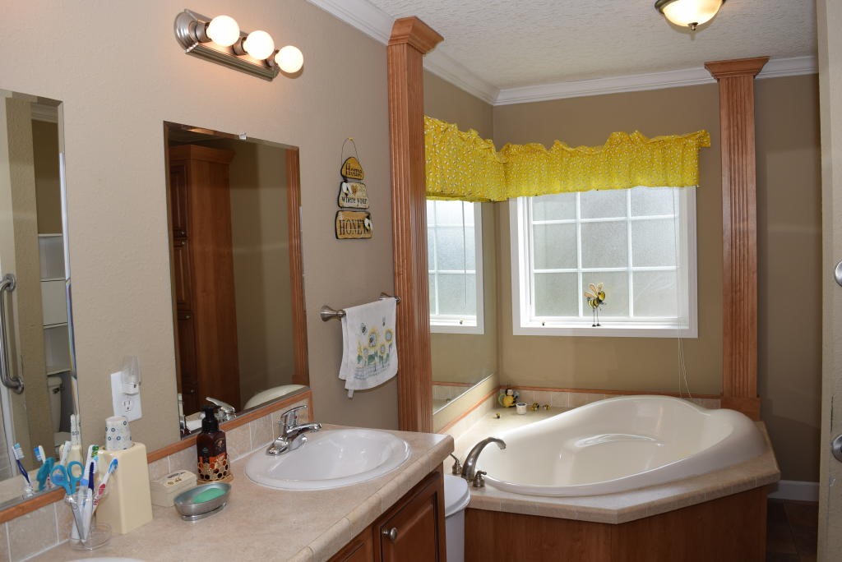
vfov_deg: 48.0
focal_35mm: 27
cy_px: 281
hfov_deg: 67.4
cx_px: 421
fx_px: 632
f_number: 5.6
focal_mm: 18
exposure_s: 1/125
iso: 125
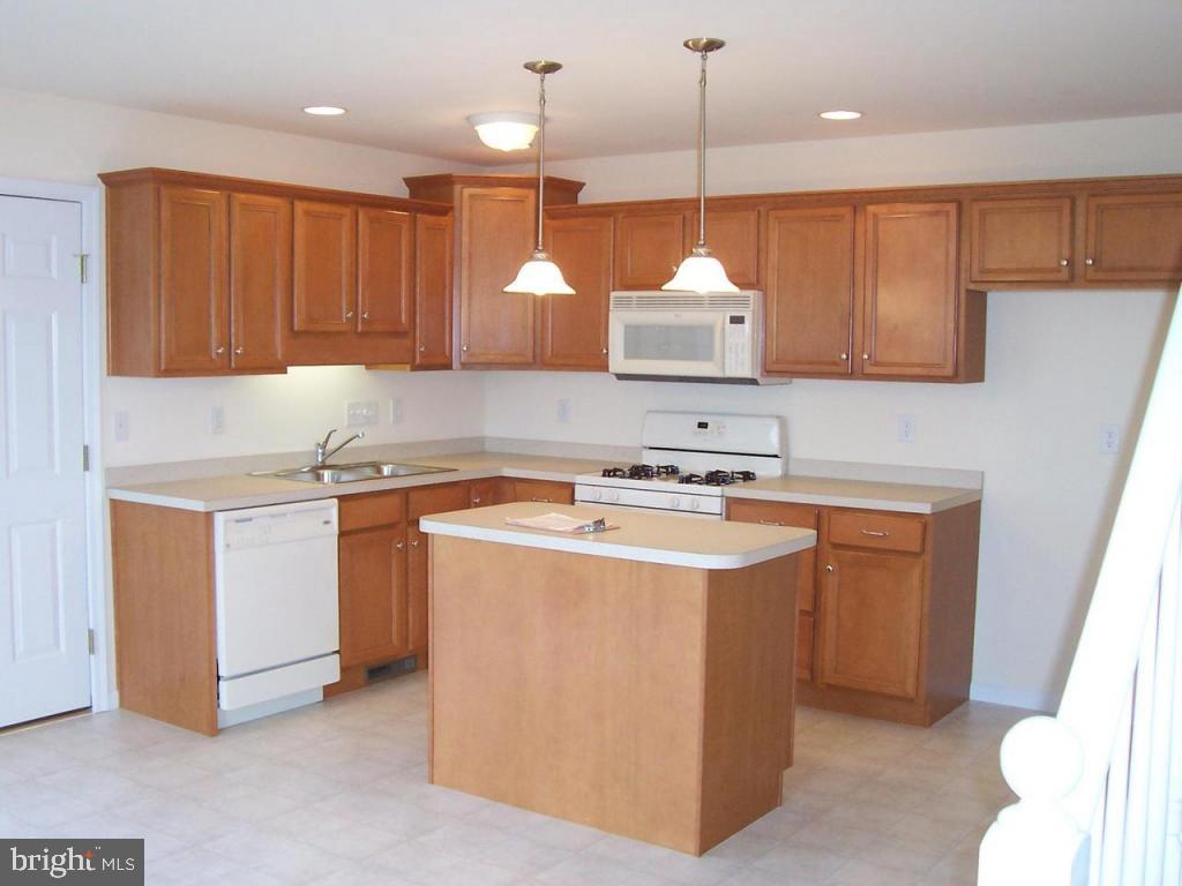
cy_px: 443
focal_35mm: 37
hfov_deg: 50.1
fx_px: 1263
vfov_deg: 38.7
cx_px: 591
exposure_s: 1/60
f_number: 2.8
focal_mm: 5.6
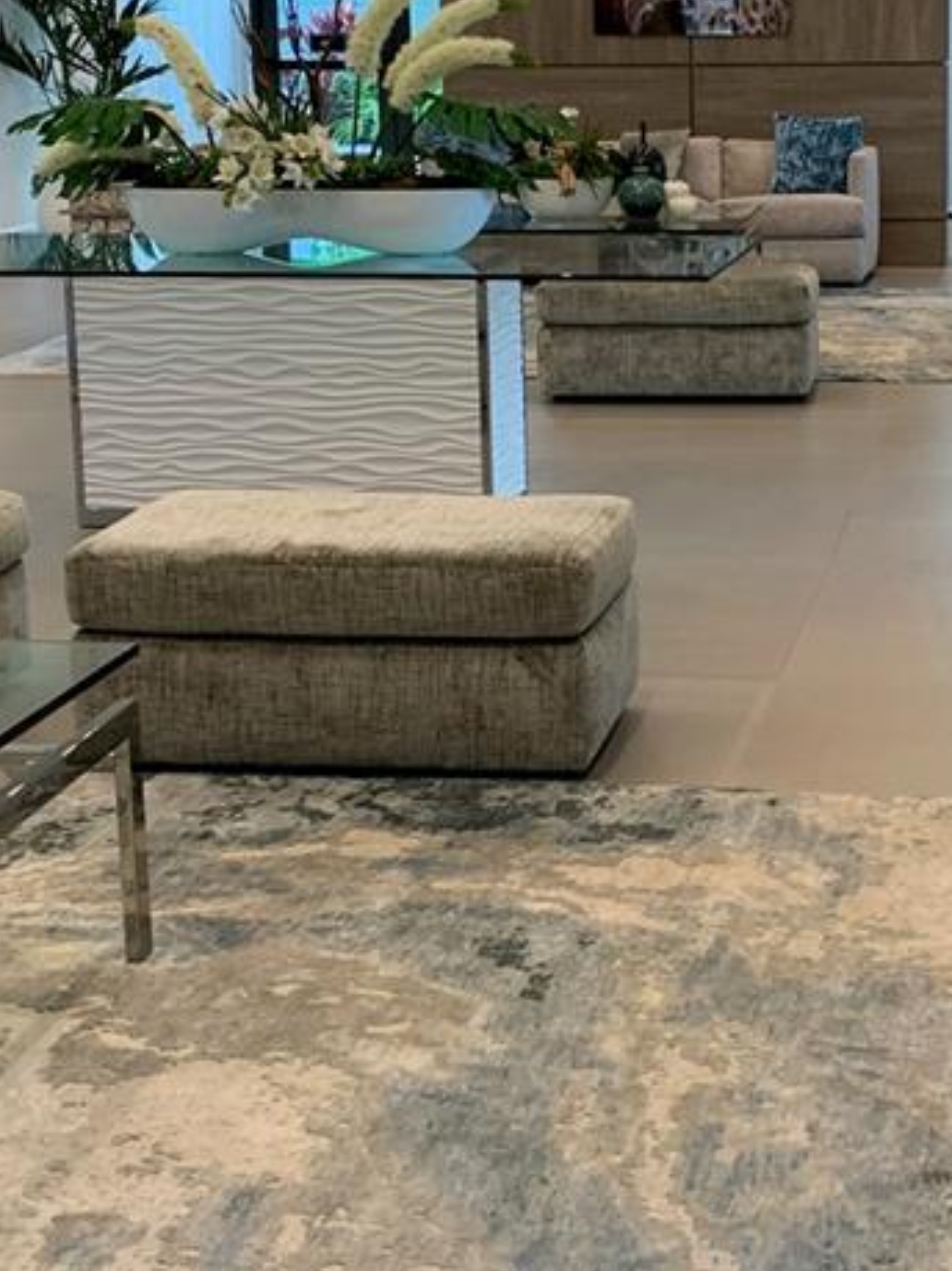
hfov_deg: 21.4
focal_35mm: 68
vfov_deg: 28.4
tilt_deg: -9.1
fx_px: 2495
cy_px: 421
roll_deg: +0.7
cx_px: 714
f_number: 1.8
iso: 125
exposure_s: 1/60
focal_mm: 4.25
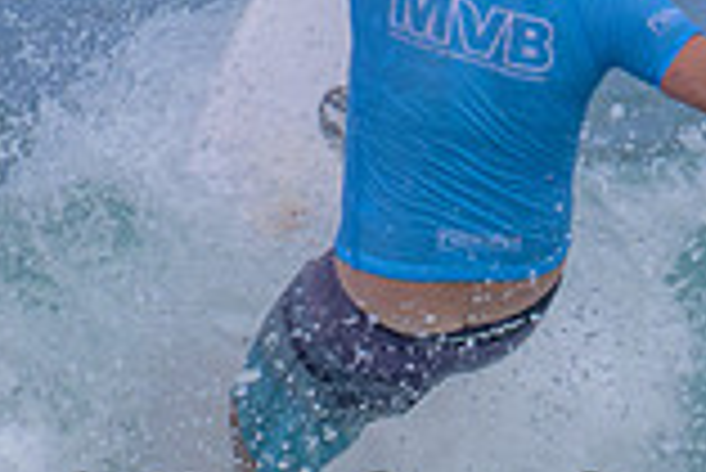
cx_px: 900
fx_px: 78417
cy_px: 377
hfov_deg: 0.5
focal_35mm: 3995
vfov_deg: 0.3
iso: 800
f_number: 11
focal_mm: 800
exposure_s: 1/2000
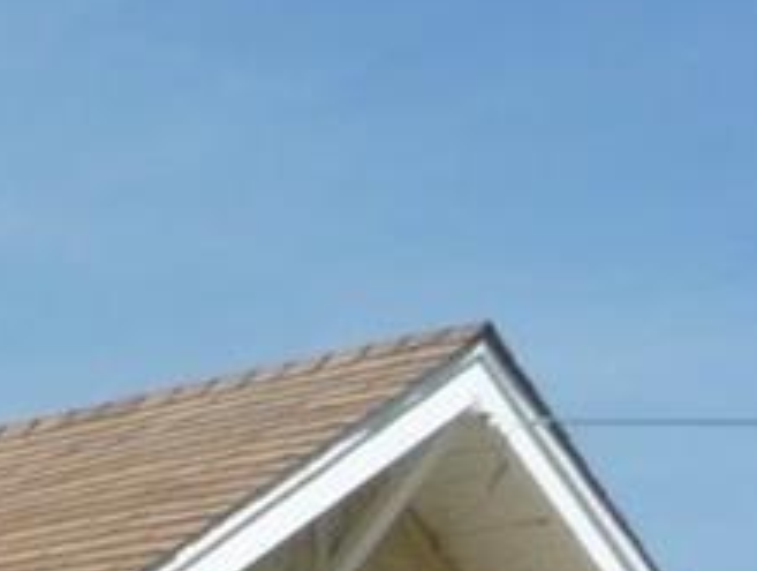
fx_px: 4490
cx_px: -525
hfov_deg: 9.3
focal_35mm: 205
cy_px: 1516
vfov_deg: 6.8
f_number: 5.6
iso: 100
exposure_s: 1/500
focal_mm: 5.2
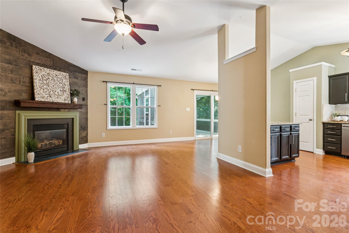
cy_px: 116
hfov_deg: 95.3
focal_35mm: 16
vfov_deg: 72.4
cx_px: 174
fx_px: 159
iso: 100
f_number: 13
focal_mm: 16.4
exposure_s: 2
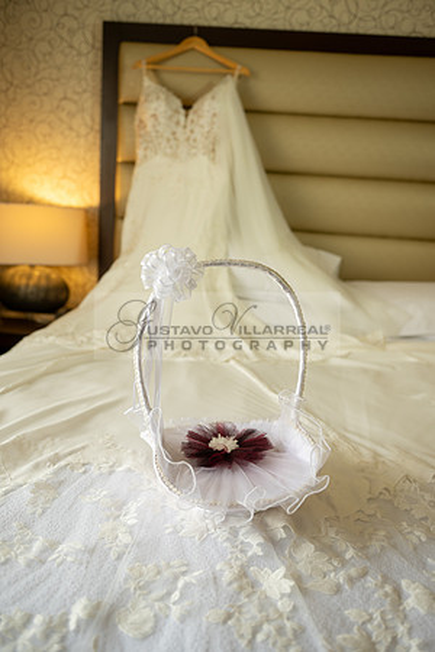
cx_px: 218
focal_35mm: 32
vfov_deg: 58.7
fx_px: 580
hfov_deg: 41.1
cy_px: 326
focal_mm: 32
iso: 400
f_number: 3.2
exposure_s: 1/200
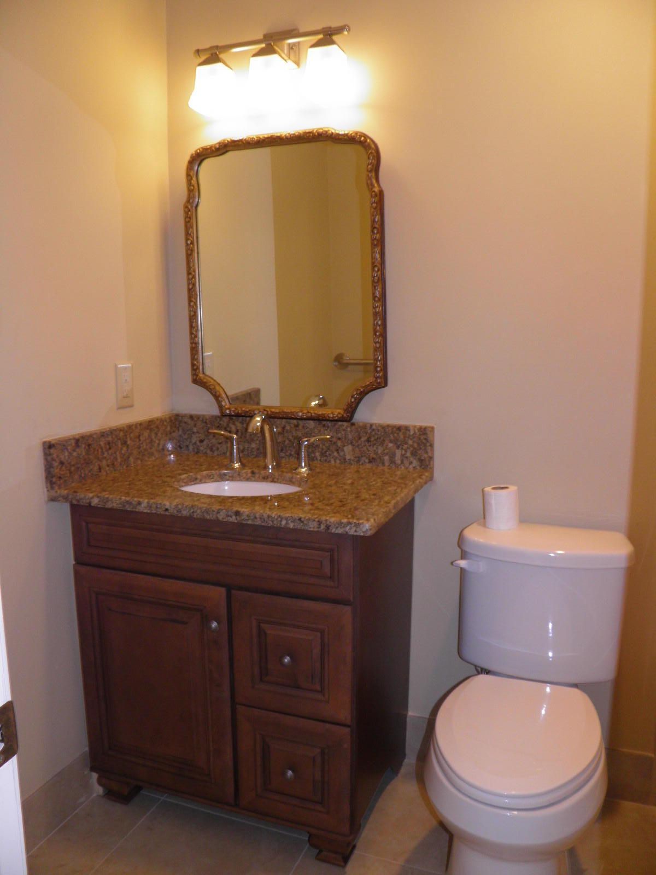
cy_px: 438
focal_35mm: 28
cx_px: 328
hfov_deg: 49.7
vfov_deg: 63.4
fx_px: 707
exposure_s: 1/30
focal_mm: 4.9
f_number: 2.8
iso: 100
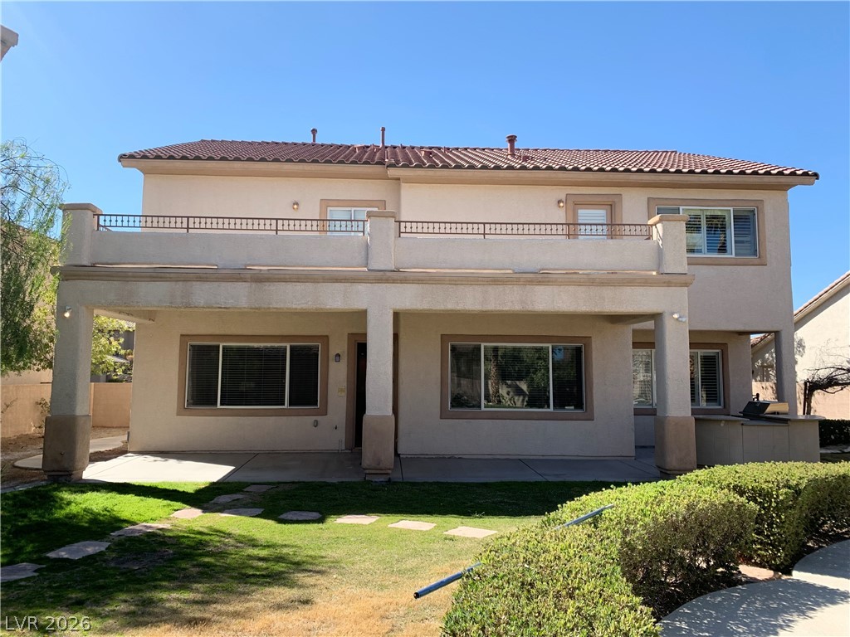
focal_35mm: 26
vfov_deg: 53.1
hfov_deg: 67.3
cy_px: 318
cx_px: 425
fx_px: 638
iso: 25
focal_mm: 4.25
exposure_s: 1/1220
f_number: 1.8
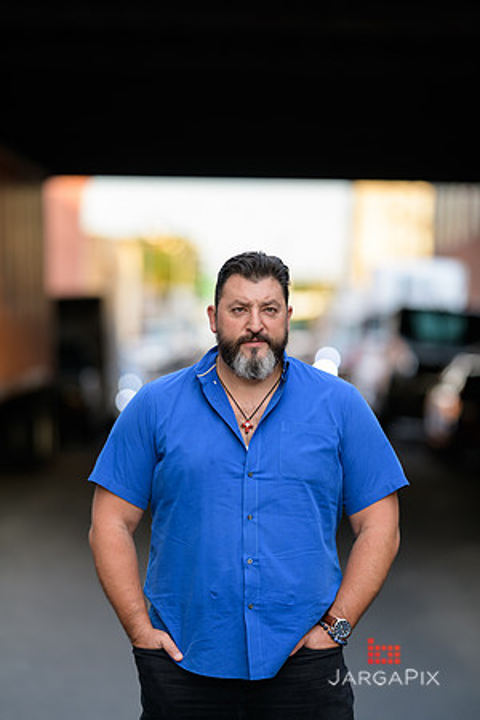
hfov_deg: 10.2
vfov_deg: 15.2
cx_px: 240
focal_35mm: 135
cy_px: 360
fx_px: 2700
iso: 200
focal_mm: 135
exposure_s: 1/320
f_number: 2
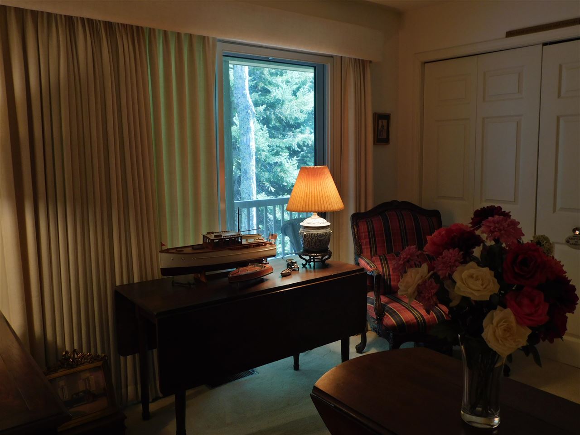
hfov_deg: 60.0
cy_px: 218
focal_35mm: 30
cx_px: 290
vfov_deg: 46.8
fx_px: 503
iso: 200
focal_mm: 5.3
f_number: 3.2
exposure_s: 1/30
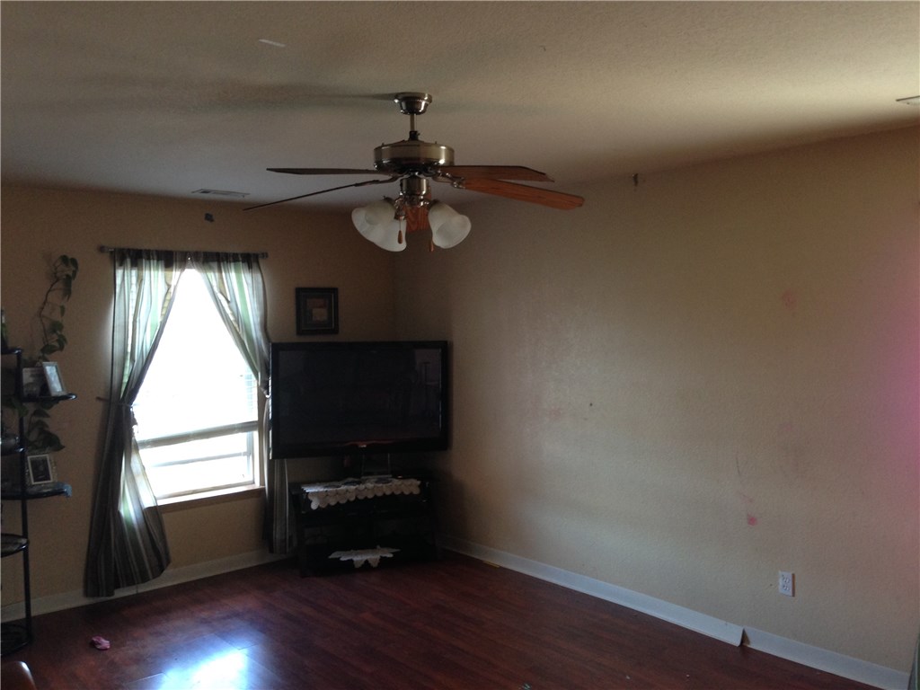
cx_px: 460
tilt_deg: -0.9
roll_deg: +0.7
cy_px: 345
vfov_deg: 42.9
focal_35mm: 33
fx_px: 877
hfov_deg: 55.4
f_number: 2.4
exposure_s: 1/20
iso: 100
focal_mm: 4.12
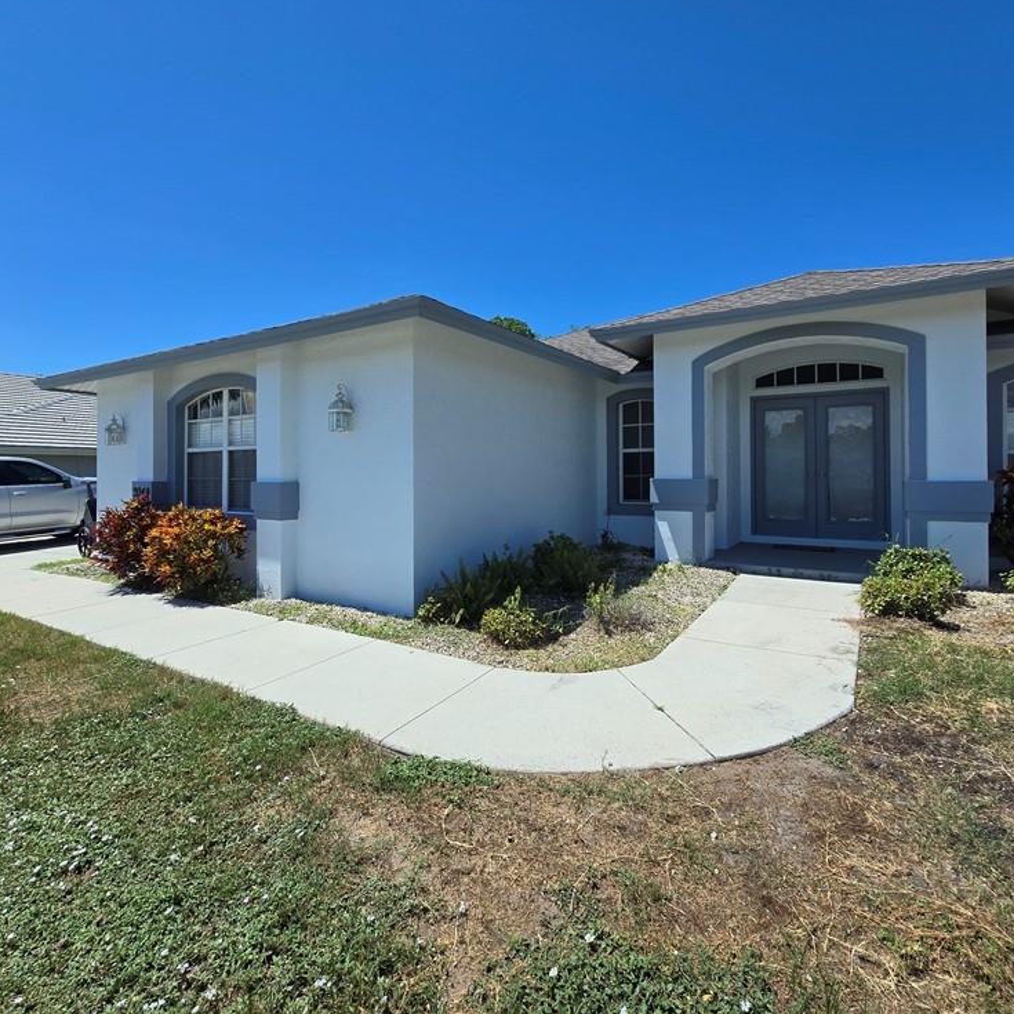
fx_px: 530
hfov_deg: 87.4
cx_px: 505
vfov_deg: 87.4
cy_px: 488
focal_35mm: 16
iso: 50
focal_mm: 2.2
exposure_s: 1/3300
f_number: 2.2
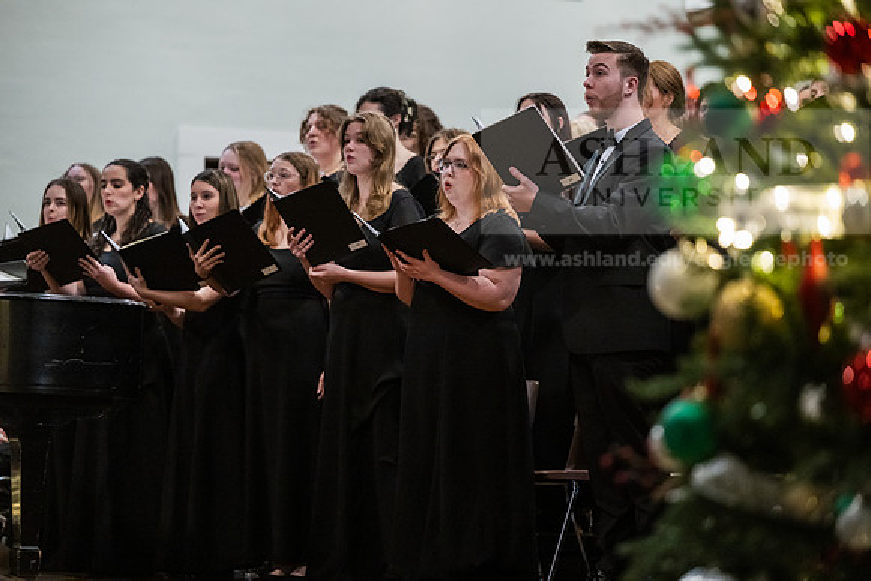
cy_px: 290
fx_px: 2904
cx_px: 436
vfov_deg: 11.4
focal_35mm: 120
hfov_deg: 17.1
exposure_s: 1/200
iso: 6400
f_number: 2.8
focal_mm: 120
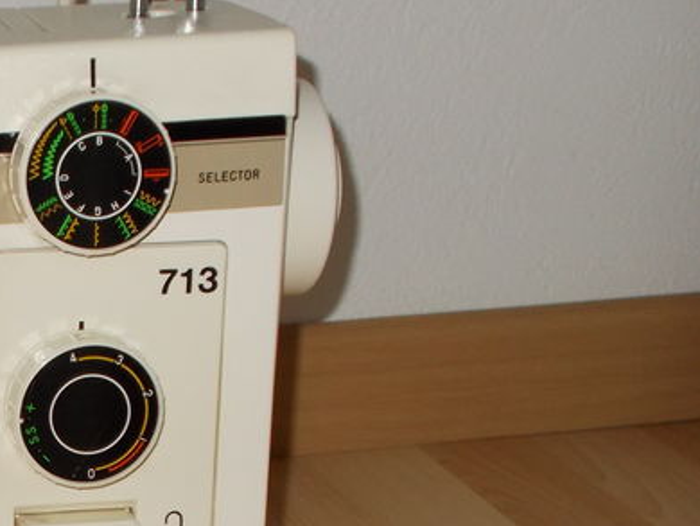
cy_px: 571
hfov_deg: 18.4
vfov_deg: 14.5
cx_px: -196
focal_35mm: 100
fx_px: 2023
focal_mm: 6.9
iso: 200
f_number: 3.9
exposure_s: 1/30
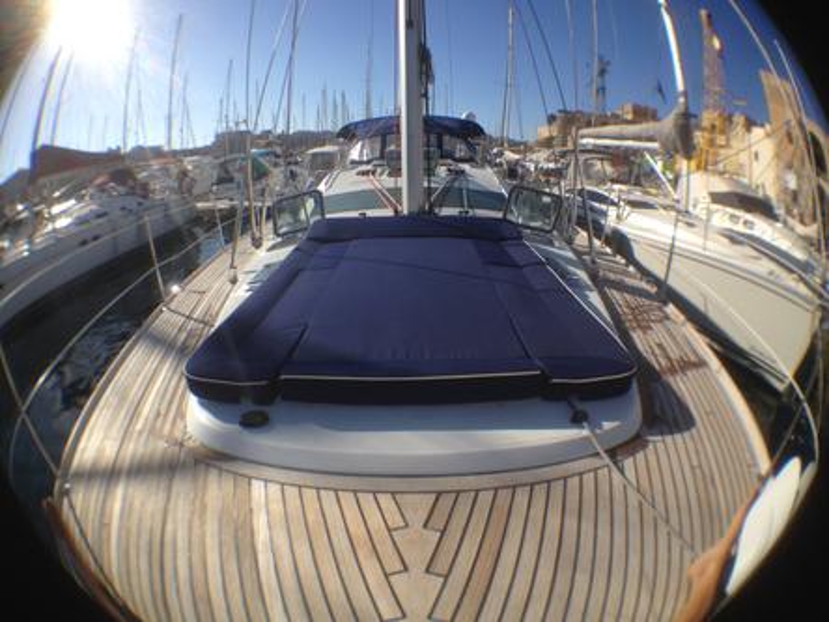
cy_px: 311
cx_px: 414
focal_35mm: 35
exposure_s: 1/2208
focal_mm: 4.28
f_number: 2.4
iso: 50
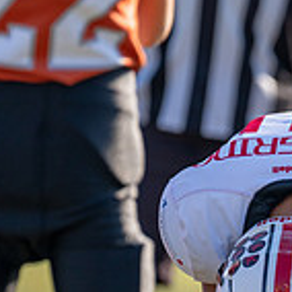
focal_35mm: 758
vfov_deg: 2.3
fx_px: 7234
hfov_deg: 2.3
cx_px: 337
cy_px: 235
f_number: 2.8
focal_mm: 200
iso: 100
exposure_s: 1/2000
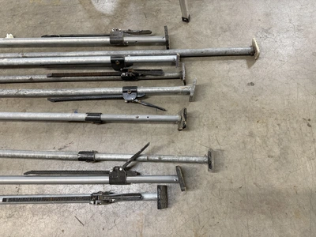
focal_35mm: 24
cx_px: 158
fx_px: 219
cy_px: 118
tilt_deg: -70.9
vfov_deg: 56.8
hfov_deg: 71.6
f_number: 1.78
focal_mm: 6.76
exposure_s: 1/60
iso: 320
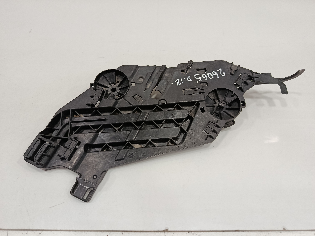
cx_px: 158
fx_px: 218
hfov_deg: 71.6
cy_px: 118
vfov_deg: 56.8
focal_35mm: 24
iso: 1038
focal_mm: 5.24
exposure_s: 1/100
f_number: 1.7
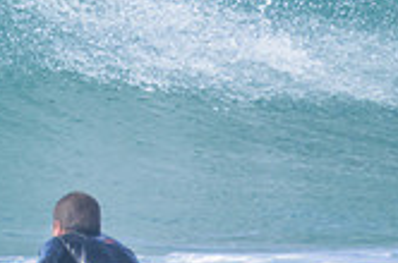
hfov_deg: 0.6
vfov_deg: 0.4
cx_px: -242
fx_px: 38664
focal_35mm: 3504
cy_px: -104
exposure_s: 1/2000
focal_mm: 1000
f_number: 11
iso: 1800
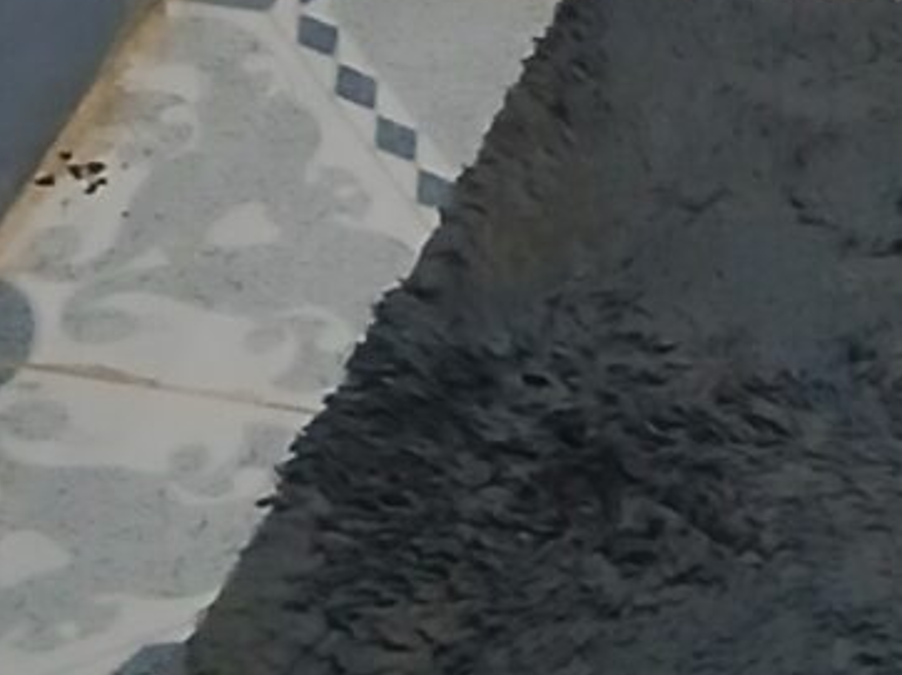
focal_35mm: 184
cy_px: -1671
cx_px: 1211
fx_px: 4791
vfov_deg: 6.9
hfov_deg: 10.5
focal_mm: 3.98
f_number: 1.8
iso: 250
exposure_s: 1/25
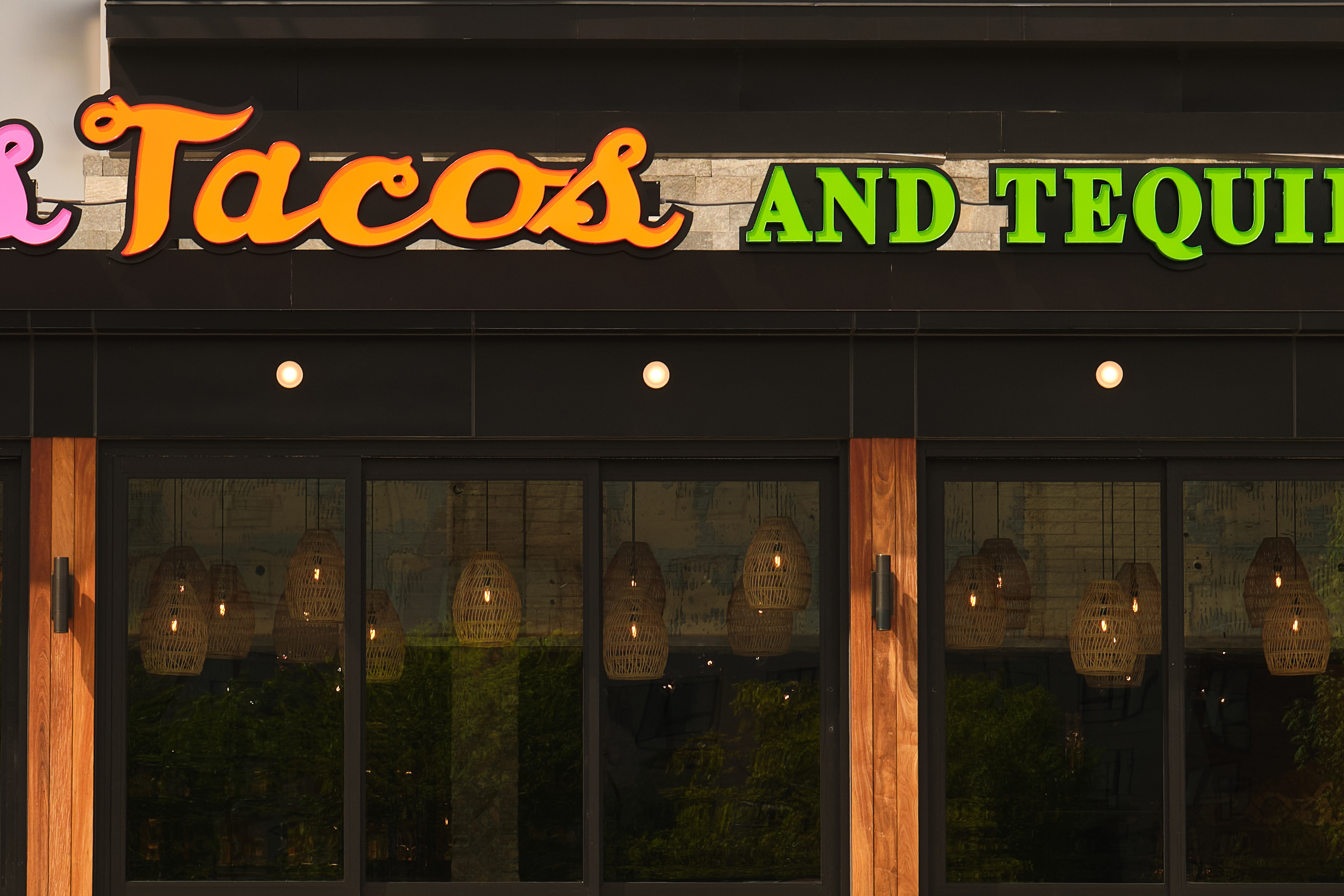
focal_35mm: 180
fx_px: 6719
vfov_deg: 7.6
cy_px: 442
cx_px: 494
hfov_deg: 11.4
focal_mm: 50
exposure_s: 1/500
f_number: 5.6
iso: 160
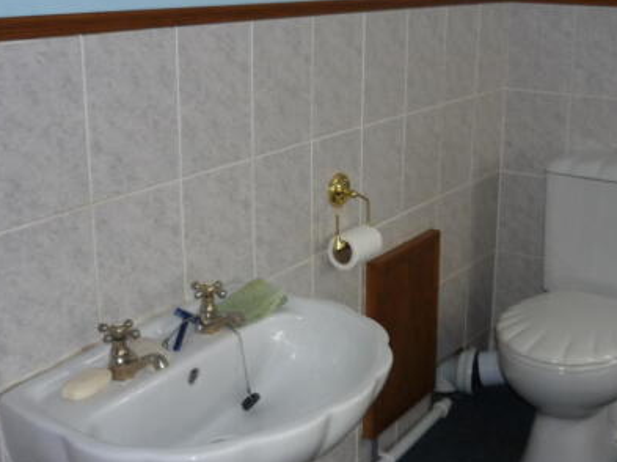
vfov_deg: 29.6
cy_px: 221
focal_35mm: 49
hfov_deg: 38.7
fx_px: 873
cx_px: 389
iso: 100
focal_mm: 5.5
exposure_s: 1/30
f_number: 2.8
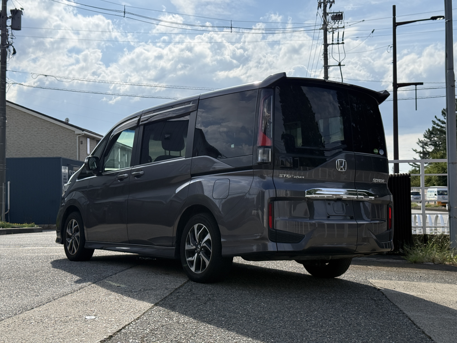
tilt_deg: +2.7
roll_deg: +0.8
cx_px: 228
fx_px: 634
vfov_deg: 30.3
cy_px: 172
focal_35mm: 48
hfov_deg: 39.7
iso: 100
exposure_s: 1/11364
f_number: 1.78
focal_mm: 6.76
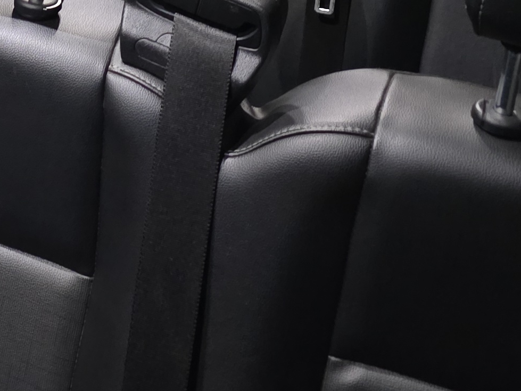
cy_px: -190
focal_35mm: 94
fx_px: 1415
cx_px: -194
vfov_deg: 14.7
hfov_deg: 19.0
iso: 2500
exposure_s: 1/15
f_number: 1.7
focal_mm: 6.3
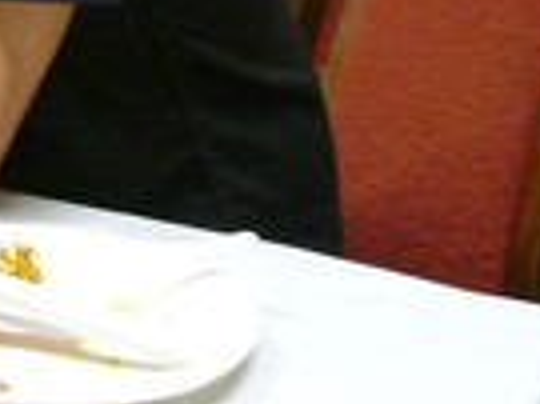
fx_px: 2447
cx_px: -232
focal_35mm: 157
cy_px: -104
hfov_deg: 12.1
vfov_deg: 9.3
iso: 400
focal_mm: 5.5
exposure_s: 1/25
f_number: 2.8
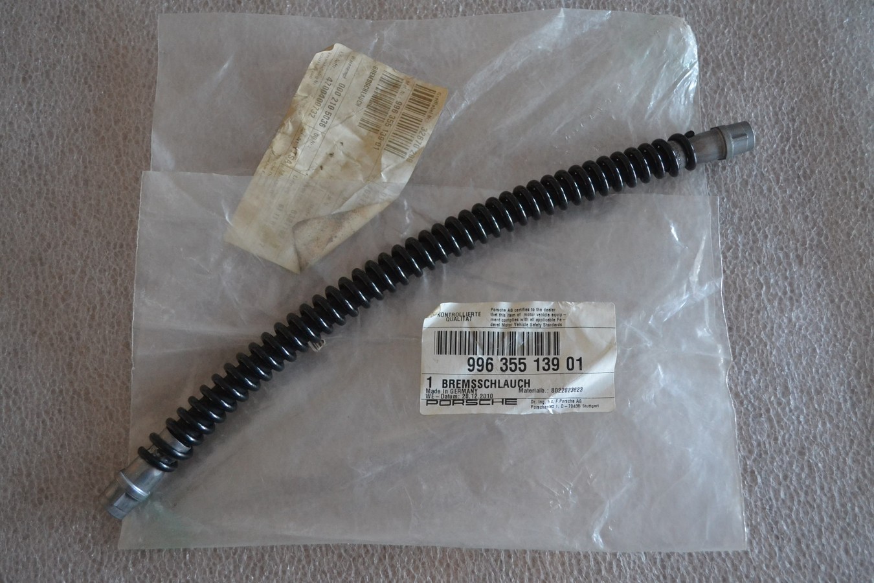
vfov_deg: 36.9
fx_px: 874
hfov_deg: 53.1
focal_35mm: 36
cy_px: 292
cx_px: 437
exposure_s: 1/60
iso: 1800
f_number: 4
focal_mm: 24
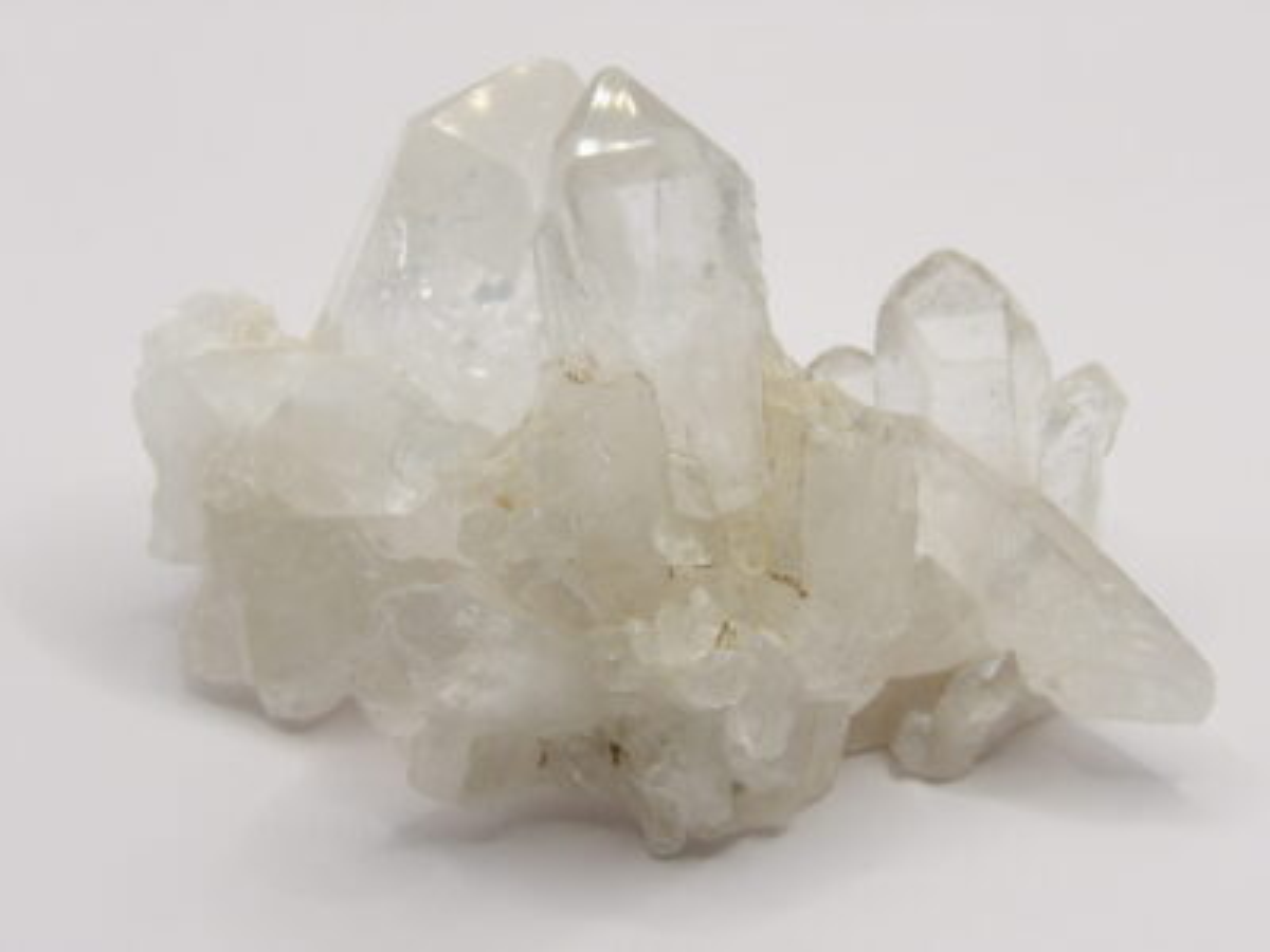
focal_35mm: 102
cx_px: 635
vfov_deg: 14.5
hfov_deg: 19.3
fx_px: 3742
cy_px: 476
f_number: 4.2
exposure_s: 1/87
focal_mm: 18.2
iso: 200
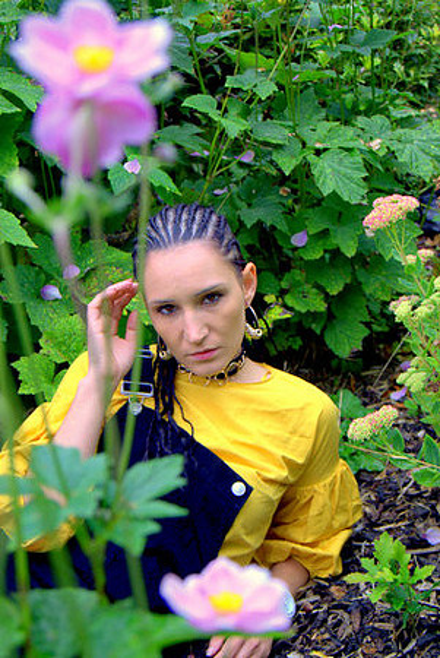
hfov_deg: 20.2
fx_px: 1235
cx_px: 220
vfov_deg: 29.8
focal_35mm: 68
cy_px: 329
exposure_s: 1/160
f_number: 5.6
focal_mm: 45
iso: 100
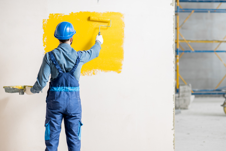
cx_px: 122
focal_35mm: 102
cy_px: 79
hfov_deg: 20.0
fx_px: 640
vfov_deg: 13.4
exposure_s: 1/160
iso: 200
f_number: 2.2
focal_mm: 85
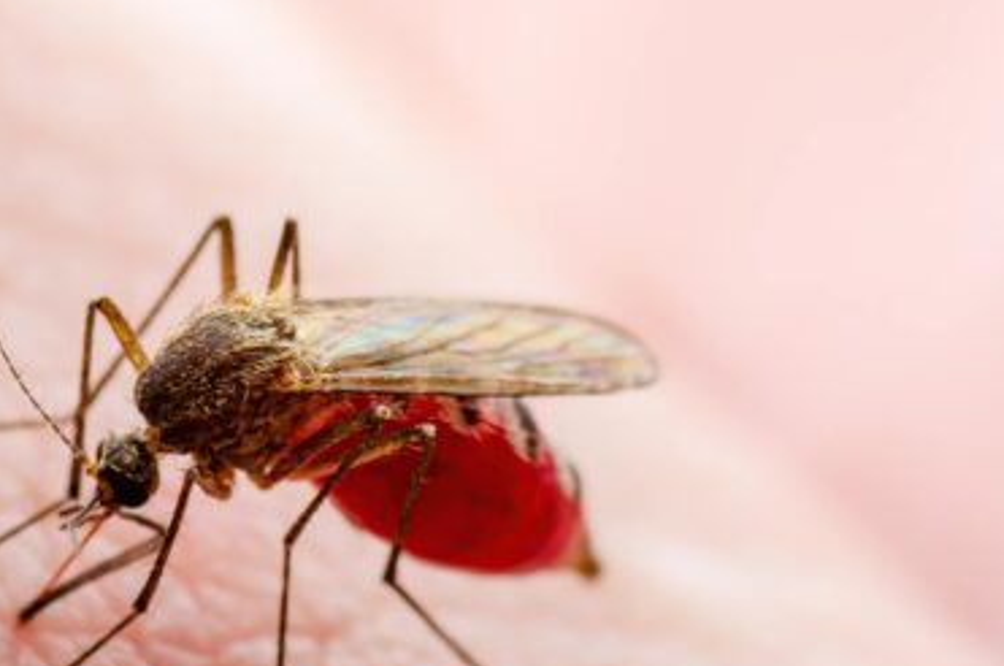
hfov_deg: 6.5
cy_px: 401
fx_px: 8793
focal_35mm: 316
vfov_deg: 4.3
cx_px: 234
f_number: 32
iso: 100
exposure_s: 1/320
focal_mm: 125
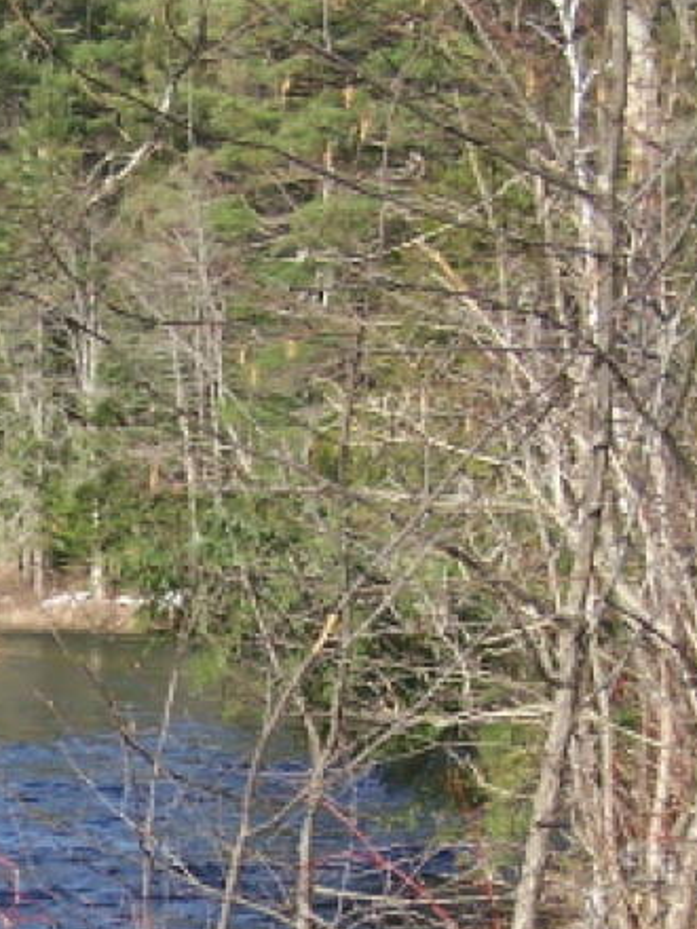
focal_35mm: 118
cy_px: 892
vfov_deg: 16.4
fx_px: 3168
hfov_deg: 12.1
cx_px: -251
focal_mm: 6.3
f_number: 2.8
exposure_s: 1/400
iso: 80
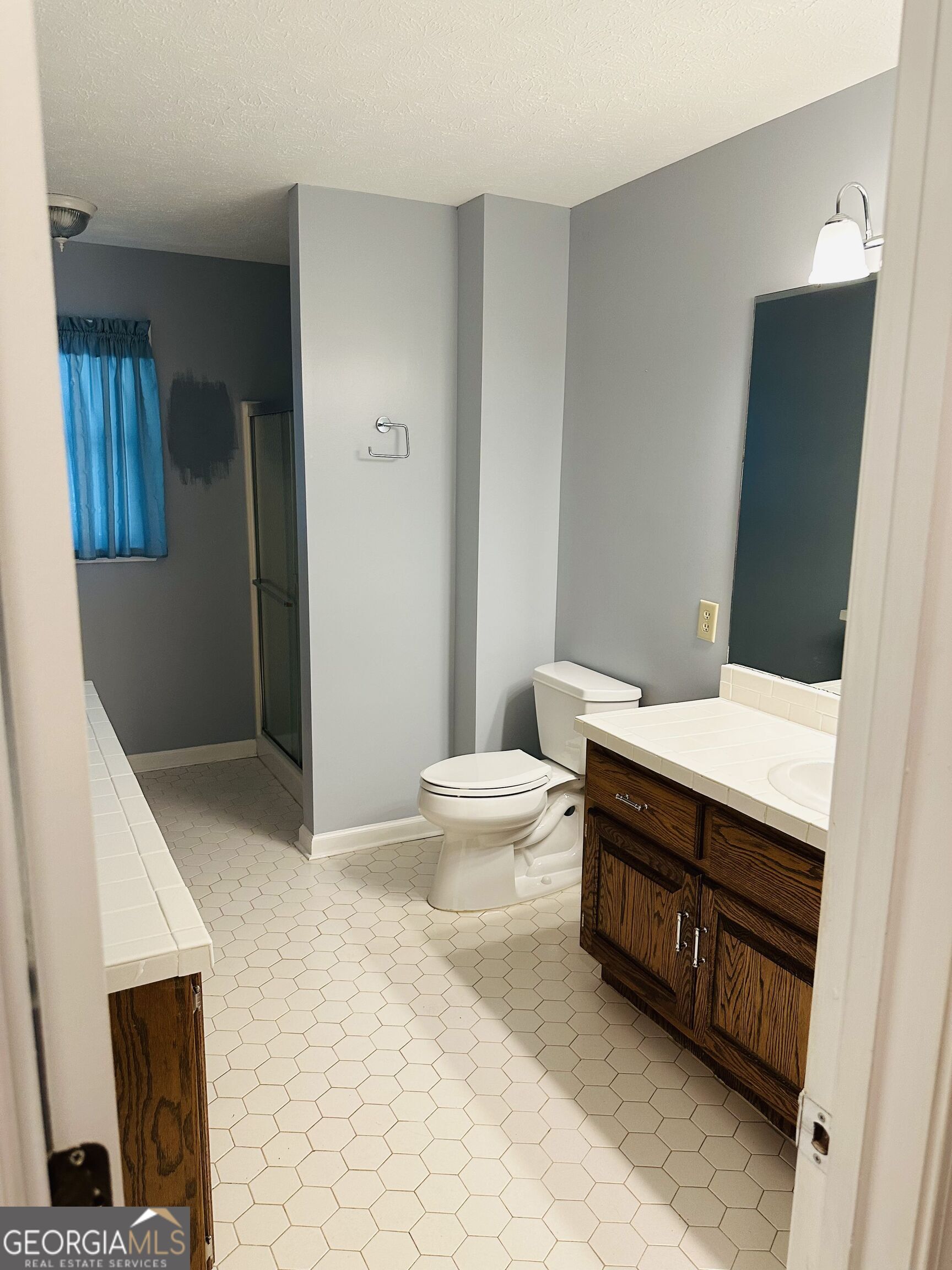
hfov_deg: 56.8
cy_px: 635
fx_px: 880
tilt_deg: -9.1
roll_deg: -0.7
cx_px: 476
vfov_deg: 71.6
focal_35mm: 24
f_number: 1.78
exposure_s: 1/120
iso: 250
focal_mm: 6.86
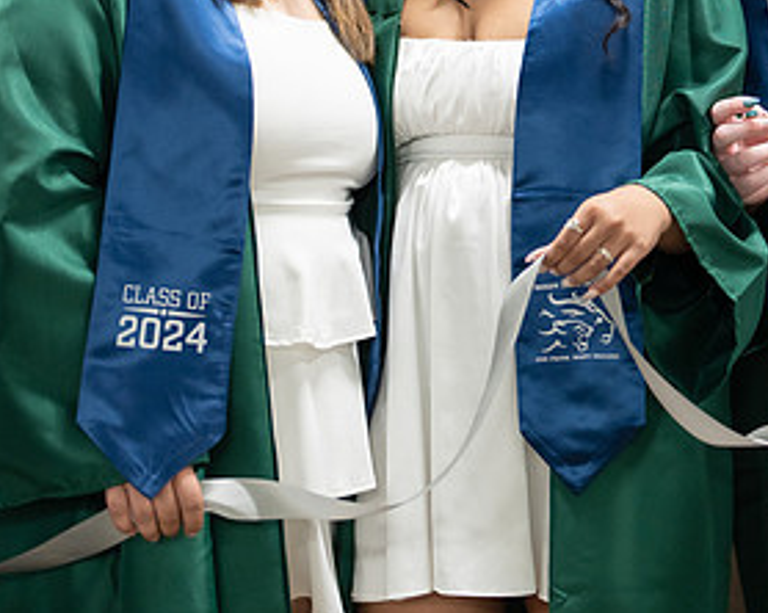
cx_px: 709
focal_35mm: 122
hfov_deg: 15.6
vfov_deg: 12.5
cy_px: 59
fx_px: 2771
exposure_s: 1/320
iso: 500
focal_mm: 50
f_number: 1.2
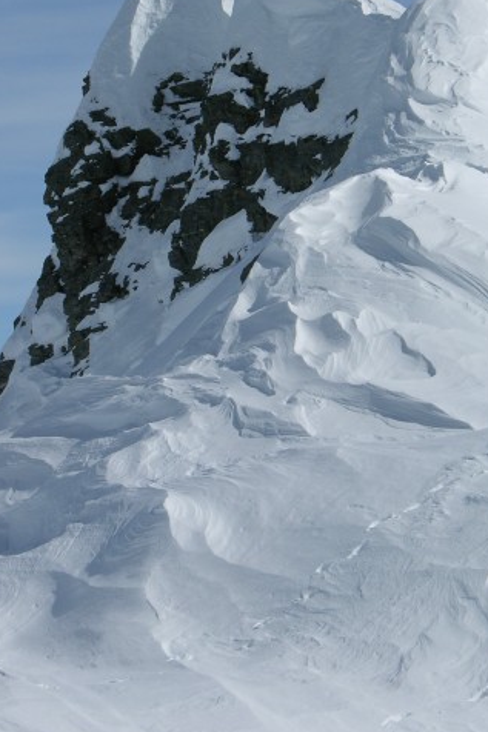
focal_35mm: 156
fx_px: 3174
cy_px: 278
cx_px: 263
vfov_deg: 13.2
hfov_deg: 8.8
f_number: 7.1
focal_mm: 23.7
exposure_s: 1/614
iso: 50
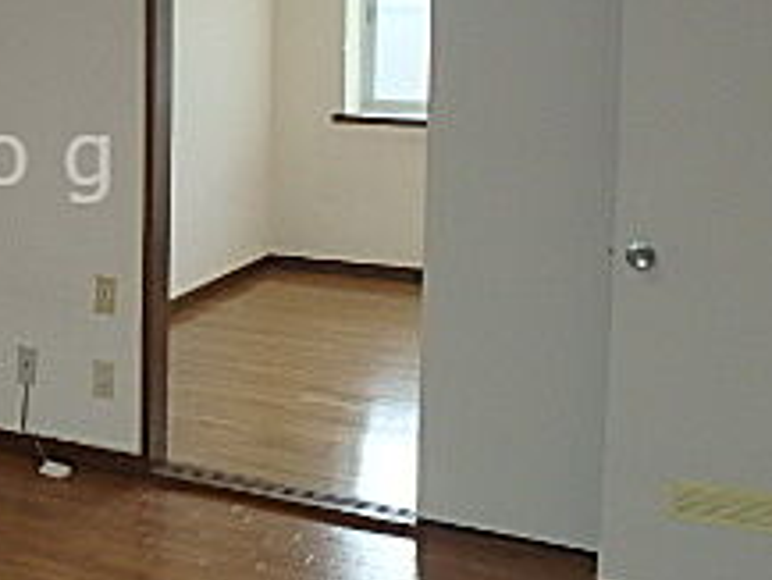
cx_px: -114
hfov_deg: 27.9
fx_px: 1383
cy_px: 160
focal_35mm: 62
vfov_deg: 23.5
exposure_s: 1/60
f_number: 3.5
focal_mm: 3.7
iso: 160
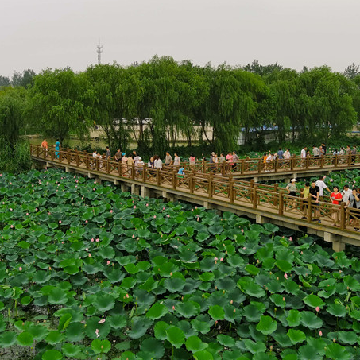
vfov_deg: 34.5
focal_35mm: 49
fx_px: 577
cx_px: 177
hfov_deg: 34.7
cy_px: 140
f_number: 2.8
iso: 100
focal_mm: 10.13
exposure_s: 1/380
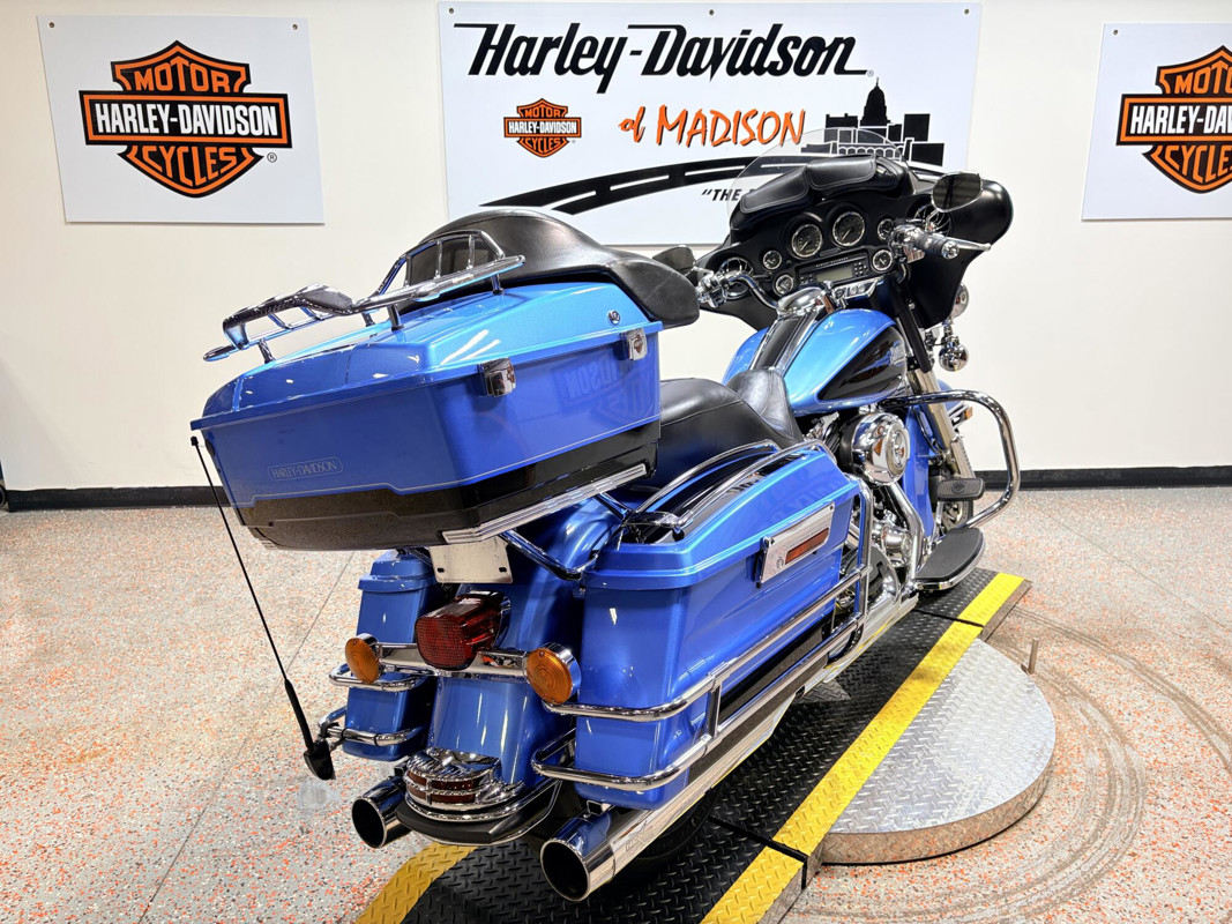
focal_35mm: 26
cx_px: 616
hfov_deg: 67.3
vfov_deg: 53.1
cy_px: 462
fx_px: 925
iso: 50
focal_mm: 5.96
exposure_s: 1/120
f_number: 1.6
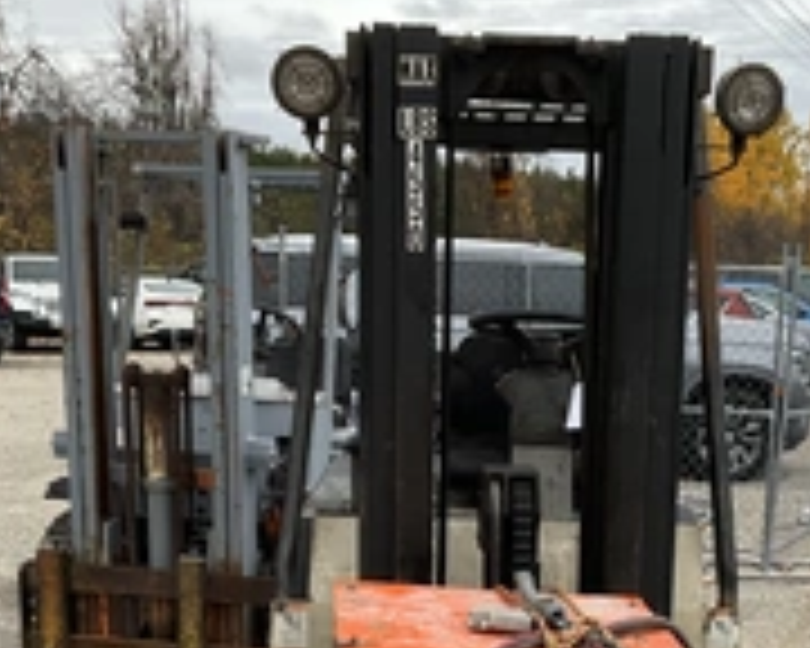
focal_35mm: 63
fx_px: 1510
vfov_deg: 23.8
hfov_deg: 29.8
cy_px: 531
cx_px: 549
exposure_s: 1/122
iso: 40
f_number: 1.8
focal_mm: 3
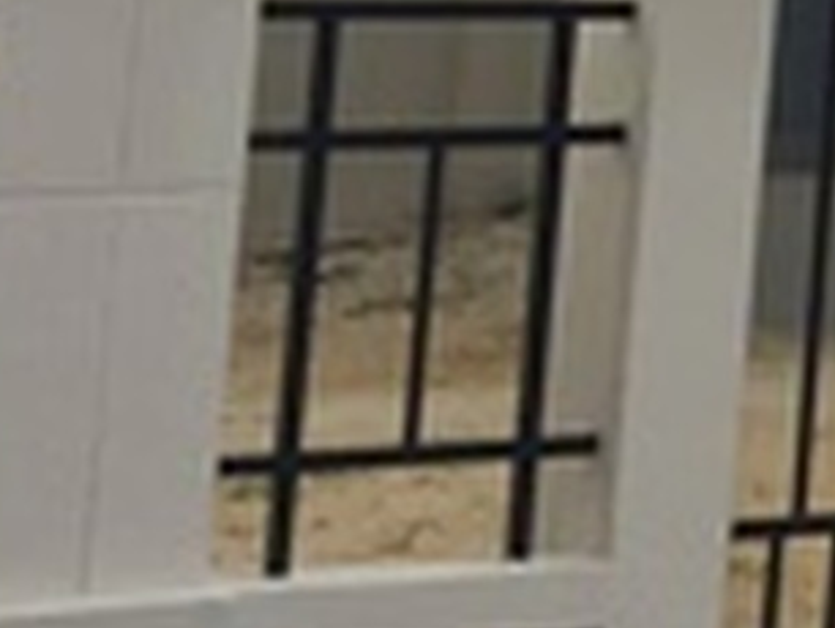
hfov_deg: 8.8
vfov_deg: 7.2
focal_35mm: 194
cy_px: -887
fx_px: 4683
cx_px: 2273
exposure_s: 1/719
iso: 32
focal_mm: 4.15
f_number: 2.2
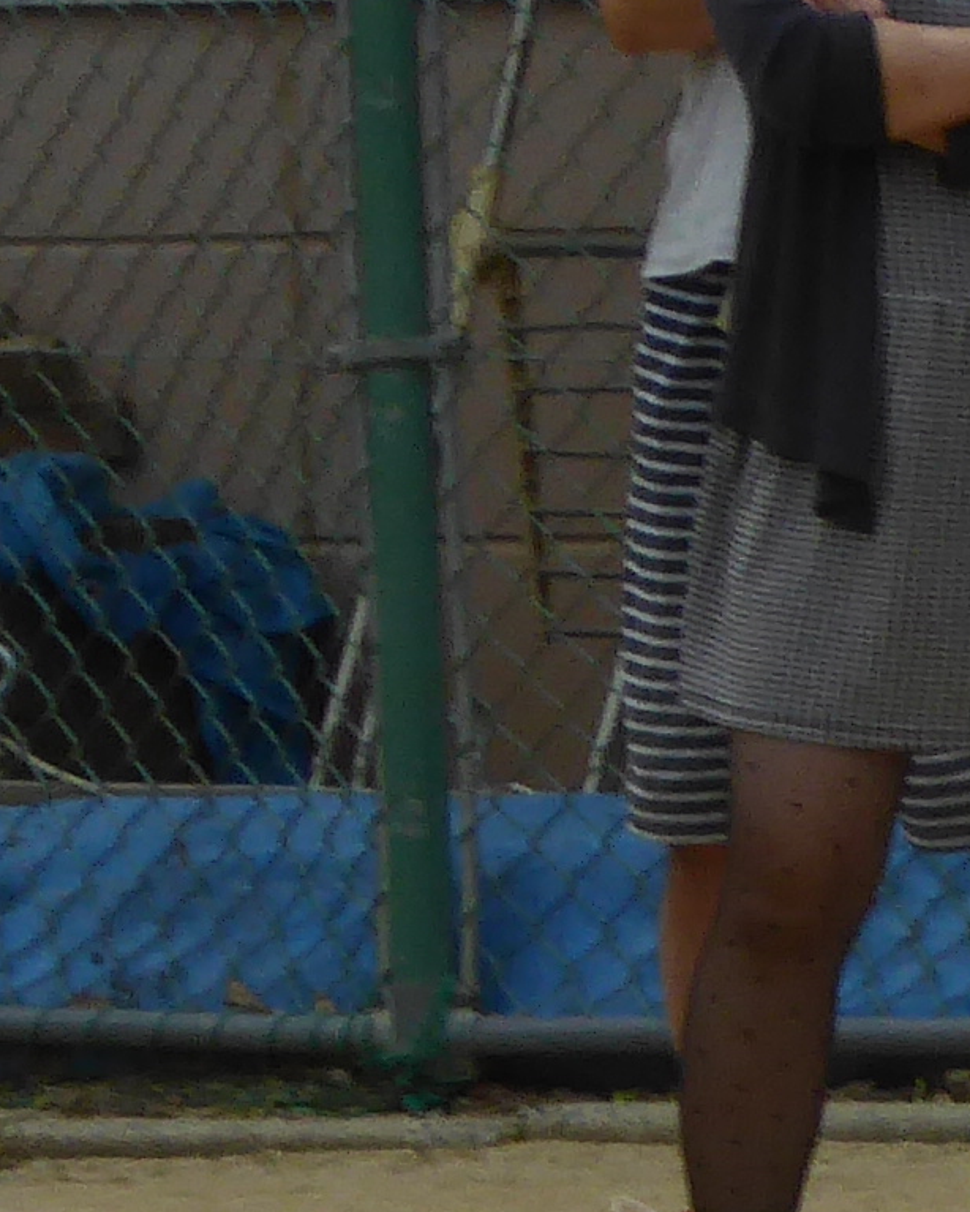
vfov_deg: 1.5
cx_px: 2678
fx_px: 46023
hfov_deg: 1.2
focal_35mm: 1283
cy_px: 1790
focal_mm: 33.2
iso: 100
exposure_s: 1/400
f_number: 5.6
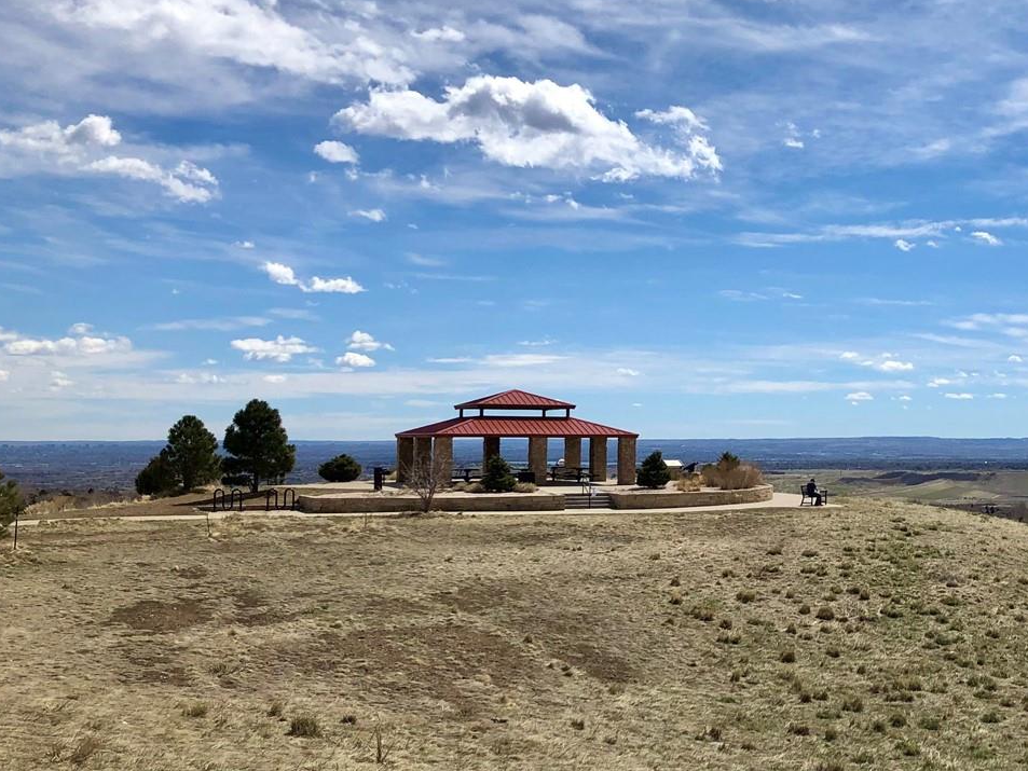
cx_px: 835
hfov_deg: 38.8
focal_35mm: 47
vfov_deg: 30.9
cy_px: 384
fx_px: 1396
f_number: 1.8
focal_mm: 3.99
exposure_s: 1/4808
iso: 20
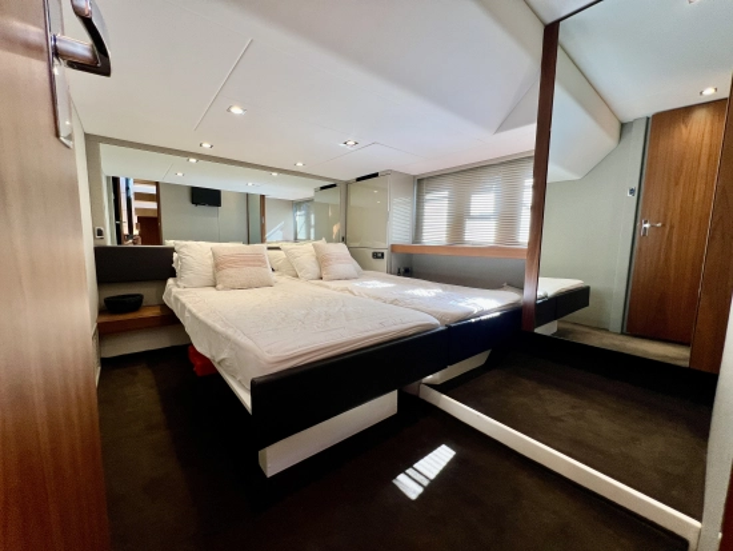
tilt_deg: -5.8
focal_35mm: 13
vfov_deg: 90.0
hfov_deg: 106.2
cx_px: 366
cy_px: 276
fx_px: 275
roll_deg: -0.7
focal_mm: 1.57
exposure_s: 1/99
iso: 125
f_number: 1.8
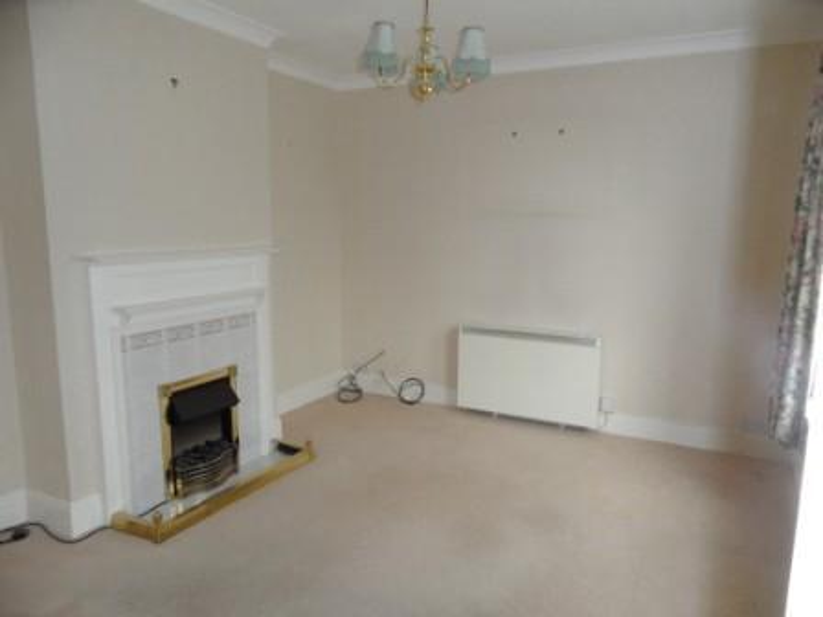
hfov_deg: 71.6
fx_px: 571
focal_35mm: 24
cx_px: 412
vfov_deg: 56.8
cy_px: 308
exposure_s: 1/30
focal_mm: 3.9
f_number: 3.2
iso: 200
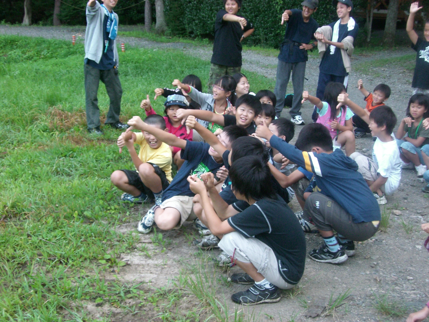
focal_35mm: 55
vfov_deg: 26.6
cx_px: 214
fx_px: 682
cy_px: 161
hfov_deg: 34.9
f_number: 3.3
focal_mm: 9
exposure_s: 1/125
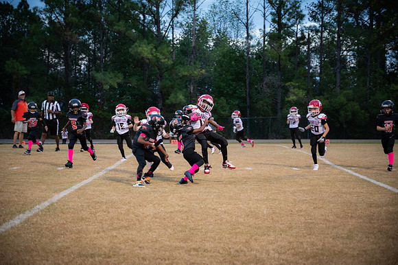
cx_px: 199
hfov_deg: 28.9
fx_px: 773
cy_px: 132
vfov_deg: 19.4
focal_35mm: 70
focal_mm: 70
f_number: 4
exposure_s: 1/400
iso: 3200
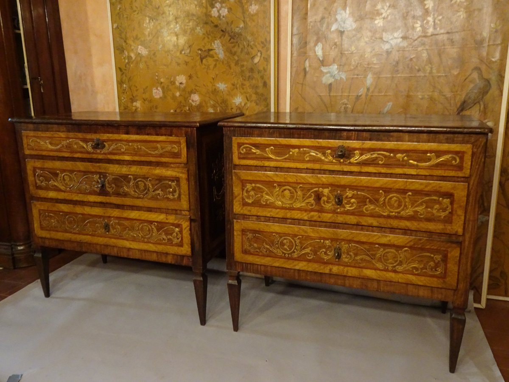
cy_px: 191
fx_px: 426
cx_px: 254
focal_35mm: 29
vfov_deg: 48.2
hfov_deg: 61.7
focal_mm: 4.92
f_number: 3.5
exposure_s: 1/10
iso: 800
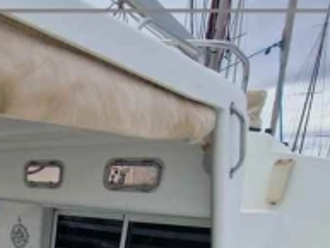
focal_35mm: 37
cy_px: 321
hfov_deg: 41.2
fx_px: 353
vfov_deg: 30.6
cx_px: -24
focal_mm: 2.2
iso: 50
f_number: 2.2
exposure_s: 1/1276
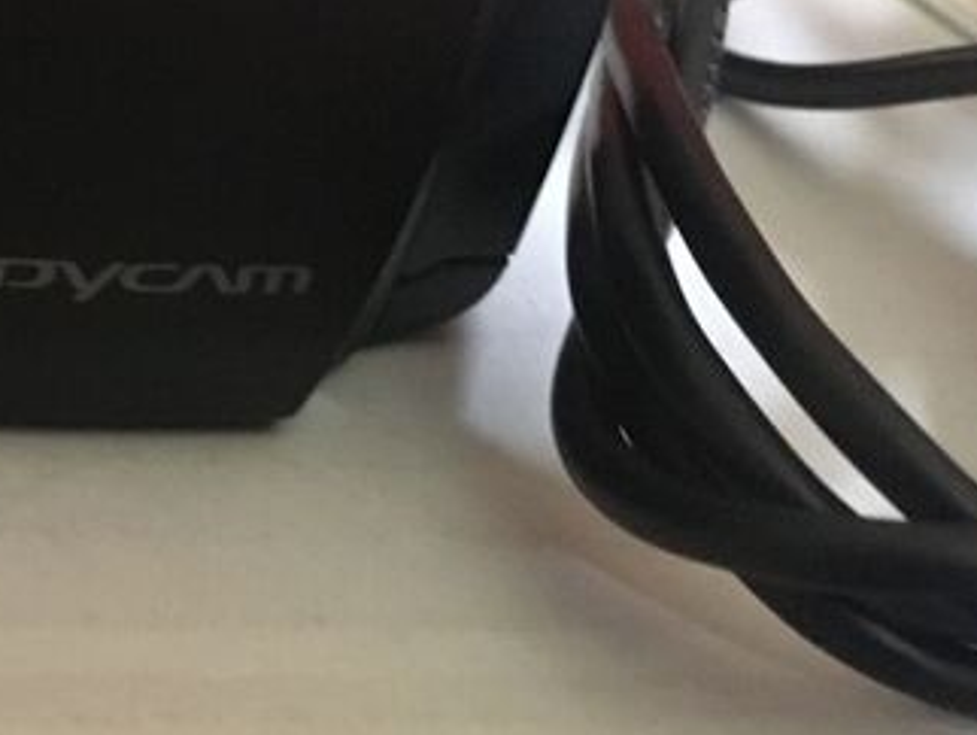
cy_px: -137
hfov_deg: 19.4
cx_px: -422
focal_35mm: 90
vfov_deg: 15.8
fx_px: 2542
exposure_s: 1/17
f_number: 2.2
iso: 320
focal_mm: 4.15
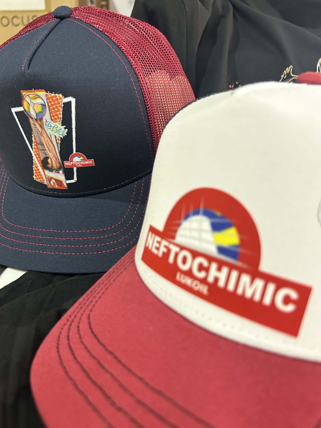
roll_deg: -1.9
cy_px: 214
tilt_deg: -19.1
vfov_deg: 67.3
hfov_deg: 53.1
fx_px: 321
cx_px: 160
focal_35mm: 26
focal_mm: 5.7
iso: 500
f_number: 1.5
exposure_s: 1/33
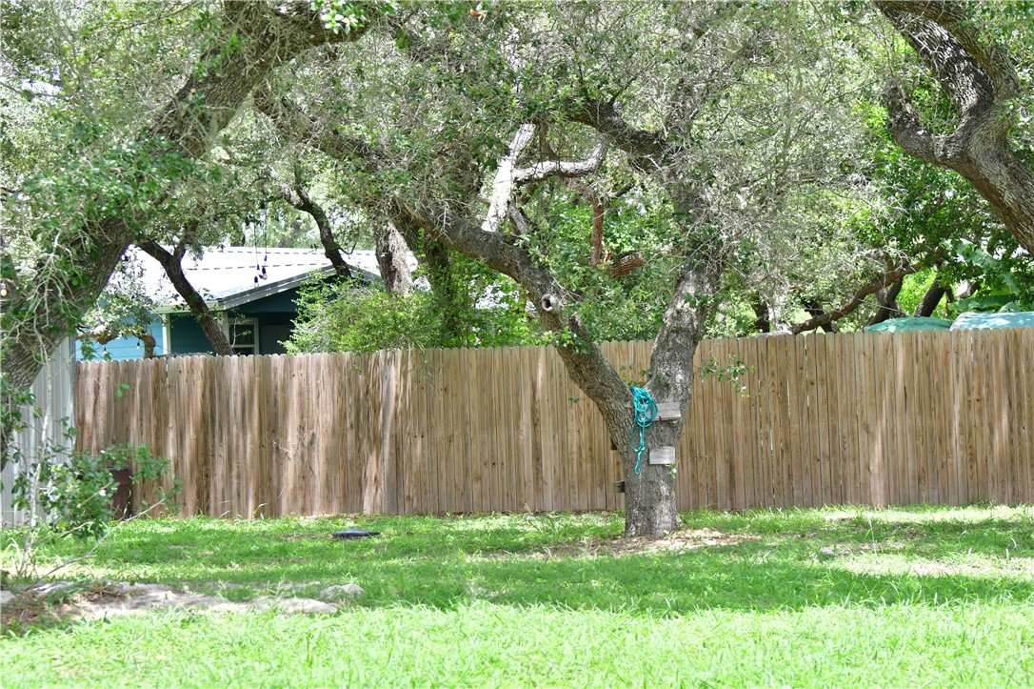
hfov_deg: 19.5
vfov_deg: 13.0
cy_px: 344
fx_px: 3014
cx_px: 517
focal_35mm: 105
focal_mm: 70
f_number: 4.5
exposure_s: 1/800
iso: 400
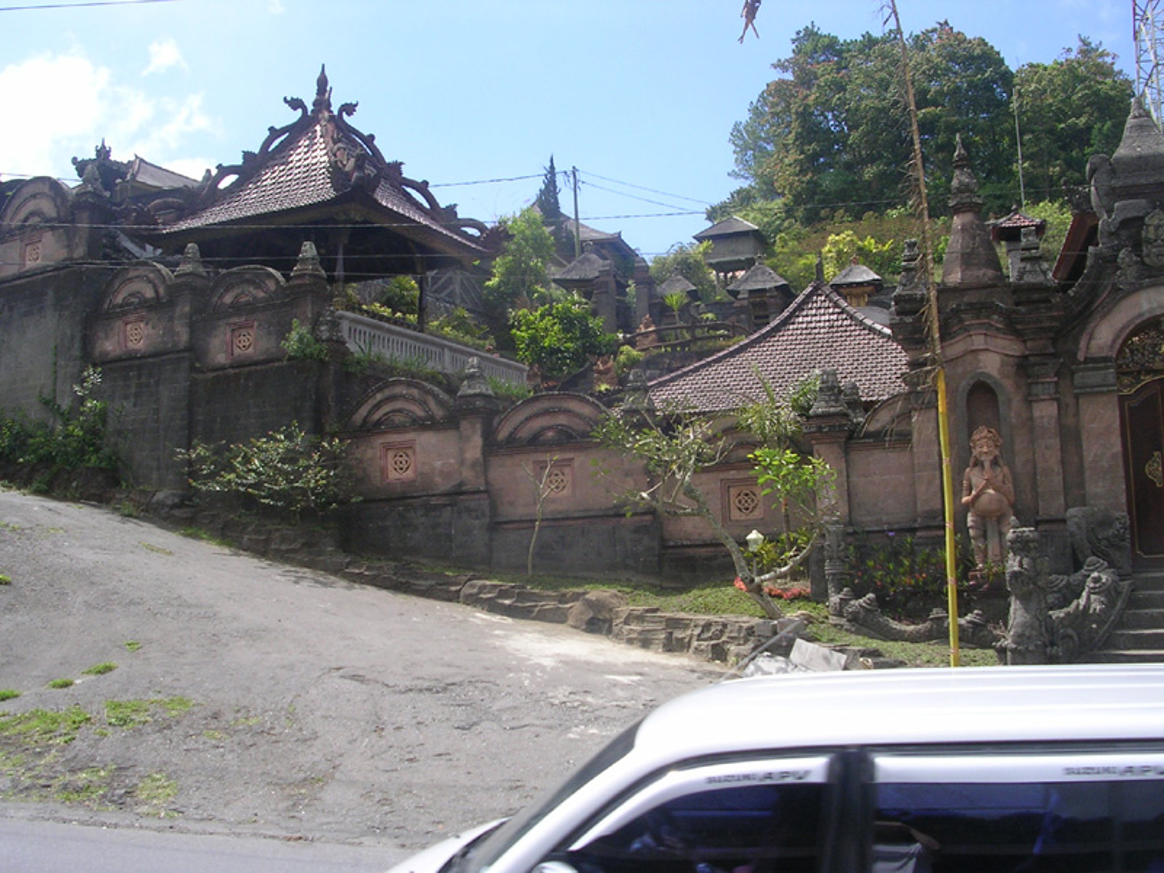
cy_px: 436
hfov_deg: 49.0
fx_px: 1278
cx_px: 582
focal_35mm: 38
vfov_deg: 37.7
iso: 50
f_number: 5.6
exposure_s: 1/222
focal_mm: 5.8
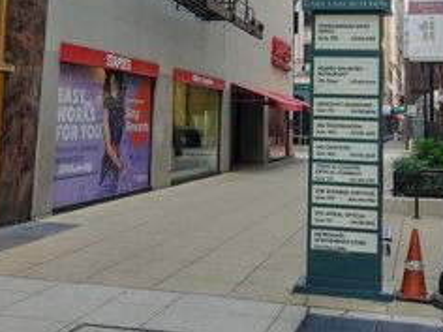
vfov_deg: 25.6
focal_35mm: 55
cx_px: 272
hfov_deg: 34.8
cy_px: 27
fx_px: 704
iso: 50
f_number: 1.8
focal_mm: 5.58
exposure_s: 1/120
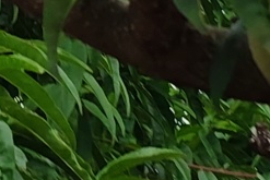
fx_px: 1989
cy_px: -116
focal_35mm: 265
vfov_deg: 5.1
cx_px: -145
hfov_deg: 7.6
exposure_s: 1/1200
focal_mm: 5.52
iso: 50
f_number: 1.95
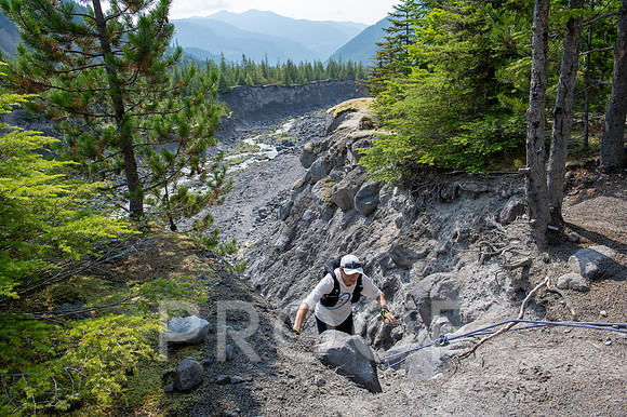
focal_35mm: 27
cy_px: 208
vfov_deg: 47.9
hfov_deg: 67.4
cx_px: 314
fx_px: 470
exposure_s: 1/1250
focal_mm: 18.5
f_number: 5
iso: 200
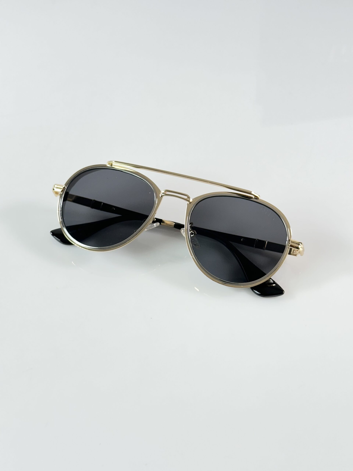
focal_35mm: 48
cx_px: 176
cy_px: 236
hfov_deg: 30.3
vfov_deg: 39.7
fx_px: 653
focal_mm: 6.86
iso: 64
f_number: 1.78
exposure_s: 1/100
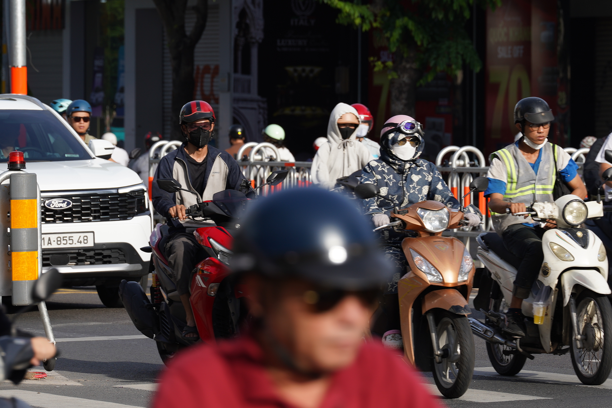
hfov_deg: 6.9
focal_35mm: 300
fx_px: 5100
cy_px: 204
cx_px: 306
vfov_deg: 4.6
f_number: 7.1
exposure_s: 1/320
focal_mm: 200
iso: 100
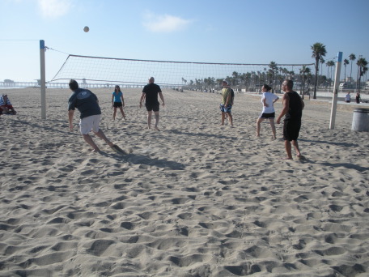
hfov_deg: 51.4
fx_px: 384
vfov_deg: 39.7
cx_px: 184
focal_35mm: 36
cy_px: 138
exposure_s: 1/916
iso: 64
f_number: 3.5
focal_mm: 6.3
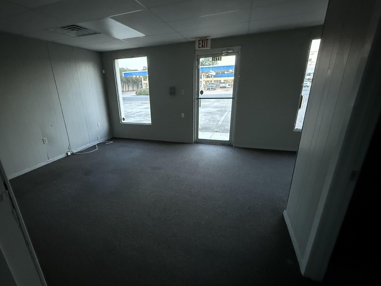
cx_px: 169
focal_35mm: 17
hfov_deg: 90.7
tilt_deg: -19.8
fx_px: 187
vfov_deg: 74.7
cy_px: 151
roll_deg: +2.7
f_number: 2.2
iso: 1250
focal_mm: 2.22
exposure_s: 1/40
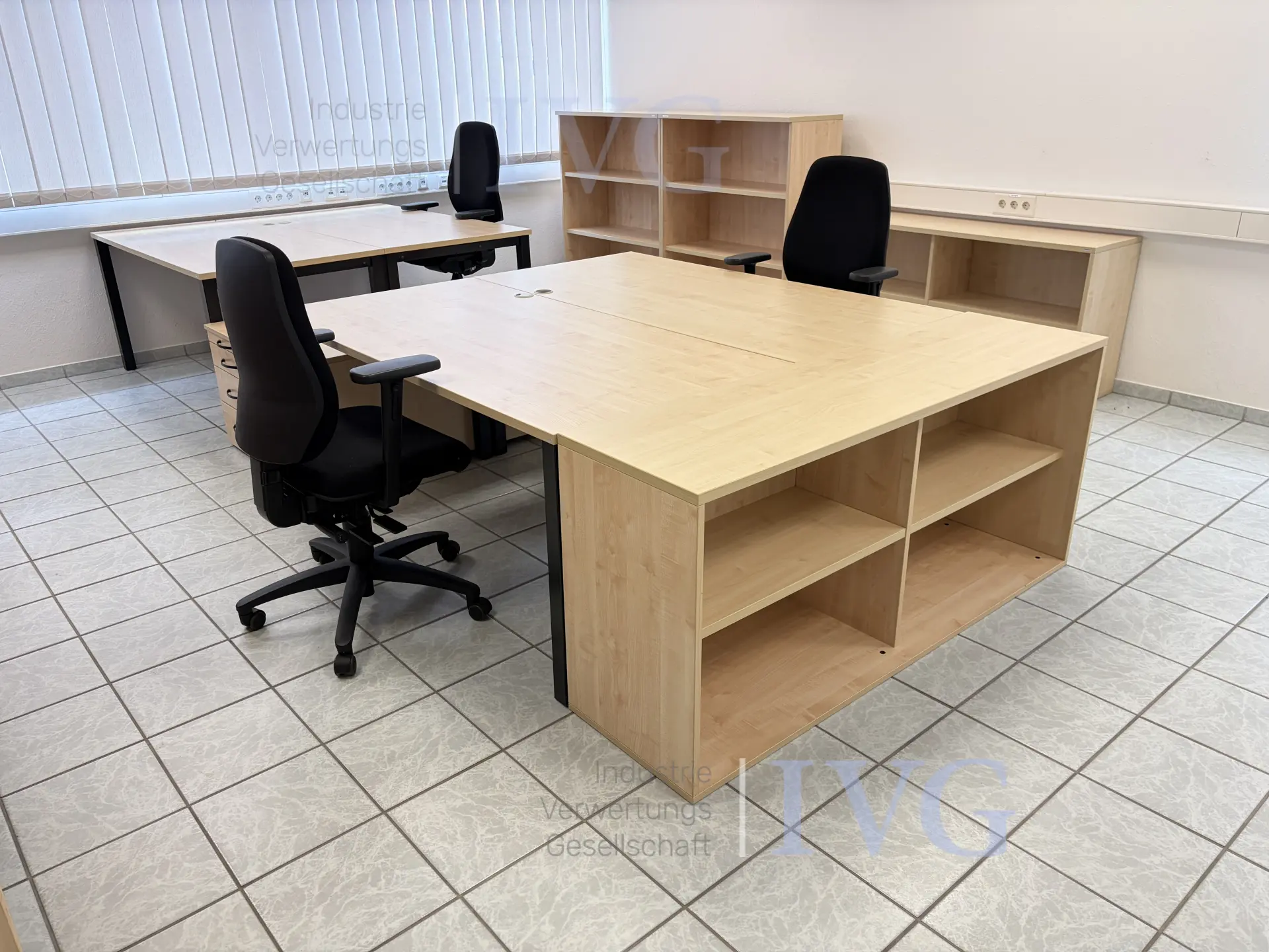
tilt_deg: -23.2
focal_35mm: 26
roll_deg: +2.0
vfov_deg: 53.1
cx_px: 634
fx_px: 953
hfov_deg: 67.3
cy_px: 476
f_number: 1.6
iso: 125
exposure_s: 1/100
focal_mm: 5.96
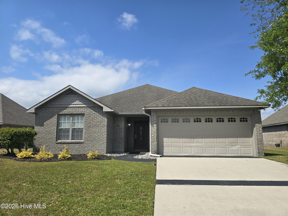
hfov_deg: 73.9
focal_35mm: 23
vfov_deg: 58.9
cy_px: 108
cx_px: 144
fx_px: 191
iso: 12
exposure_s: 1/994
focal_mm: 6.3
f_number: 1.7
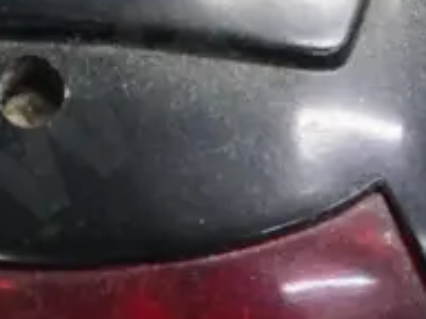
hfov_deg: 7.4
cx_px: 91
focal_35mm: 266
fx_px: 3274
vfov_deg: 5.6
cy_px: 111
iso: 3200
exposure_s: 1/60
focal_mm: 25
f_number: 6.3
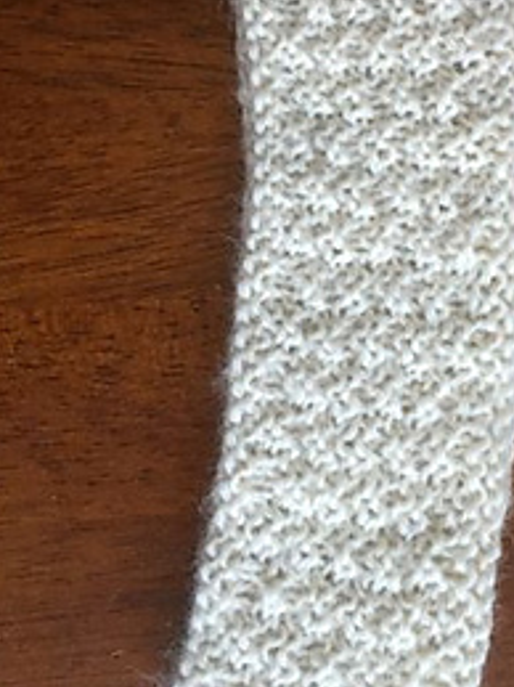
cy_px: 183
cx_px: 370
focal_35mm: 56
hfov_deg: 25.8
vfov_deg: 33.8
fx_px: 1110
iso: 125
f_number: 2.2
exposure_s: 1/30
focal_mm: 4.15
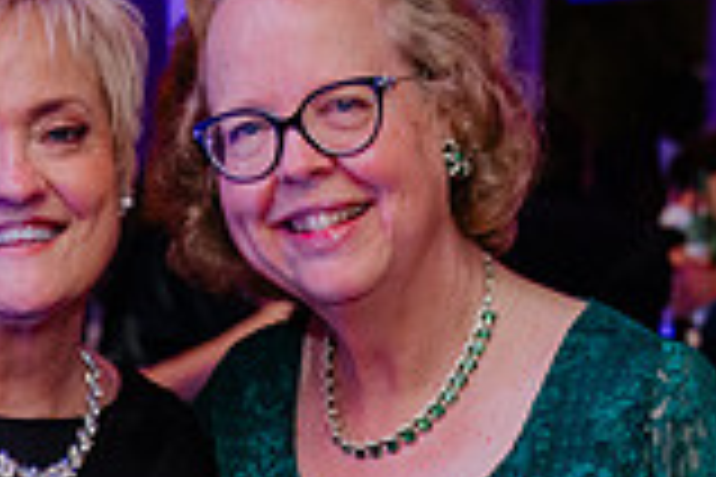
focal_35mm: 139
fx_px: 2764
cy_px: 443
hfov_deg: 14.7
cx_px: 203
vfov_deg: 9.8
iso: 2000
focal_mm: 38
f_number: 2.8
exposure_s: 1/50
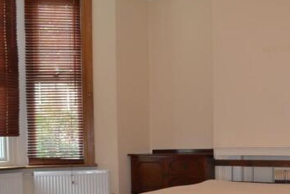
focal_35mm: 49
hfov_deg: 39.9
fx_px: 395
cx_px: 191
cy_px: 165
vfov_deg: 26.8
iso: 640
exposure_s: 1/60
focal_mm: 18
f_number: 3.5
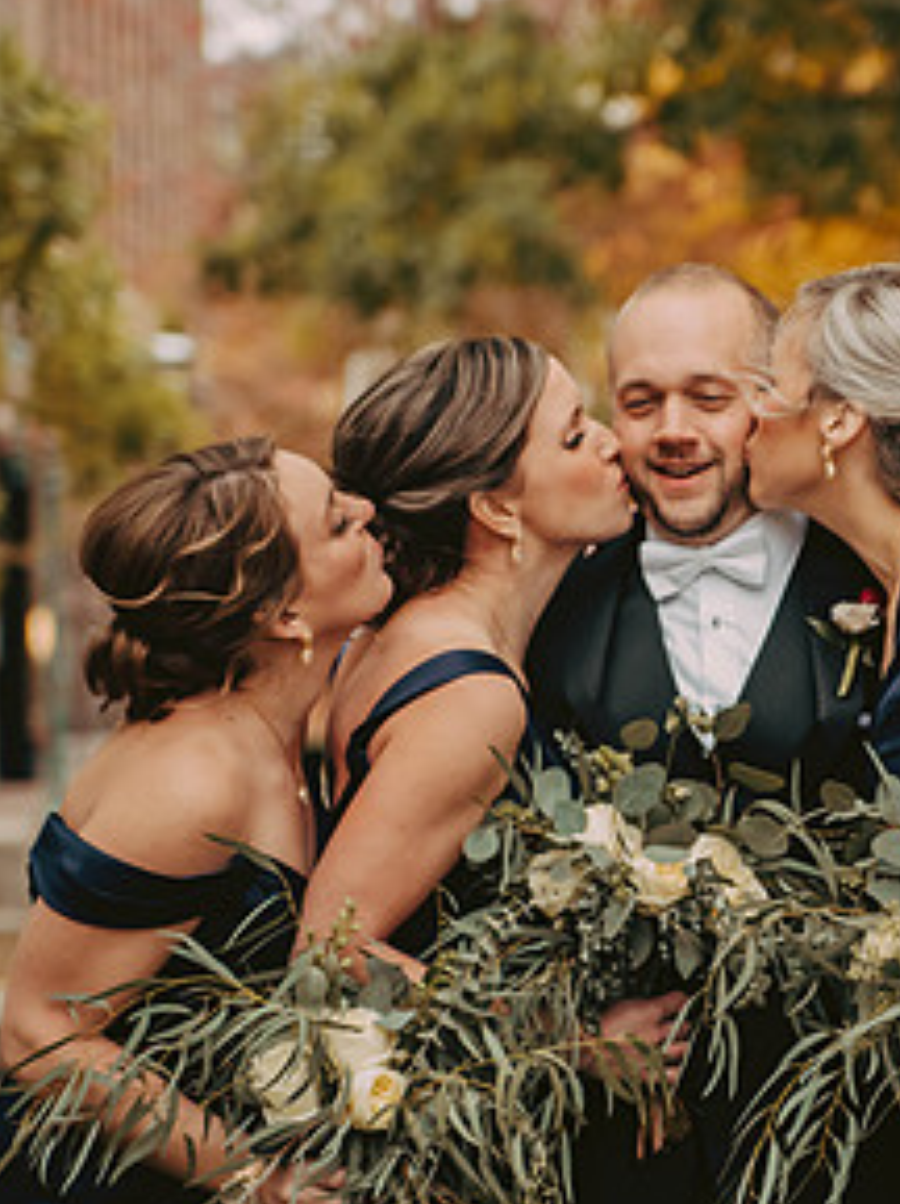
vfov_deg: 13.6
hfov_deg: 10.1
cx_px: 858
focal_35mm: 145
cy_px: 664
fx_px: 5038
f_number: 3.2
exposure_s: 1/1000
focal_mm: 75
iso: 1250
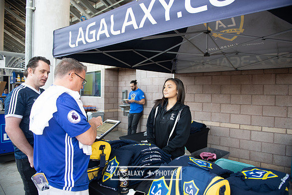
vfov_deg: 53.2
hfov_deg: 73.7
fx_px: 195
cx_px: 146
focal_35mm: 24
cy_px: 98
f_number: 2.8
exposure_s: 1/100
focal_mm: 24
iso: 250
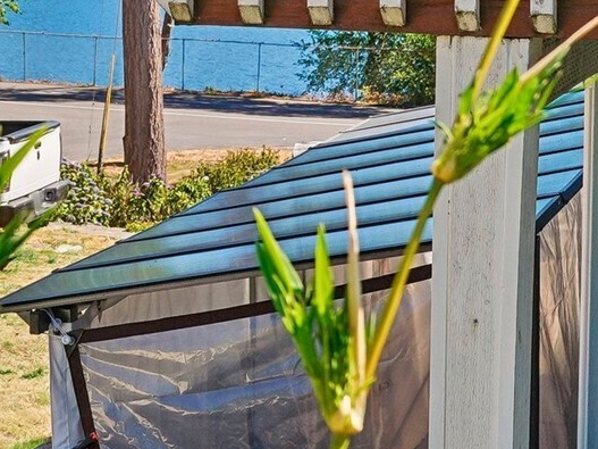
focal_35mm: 130
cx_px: -10
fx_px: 2245
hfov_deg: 14.9
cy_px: -60
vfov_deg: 11.2
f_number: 8
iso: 100
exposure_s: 1/125
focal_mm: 28
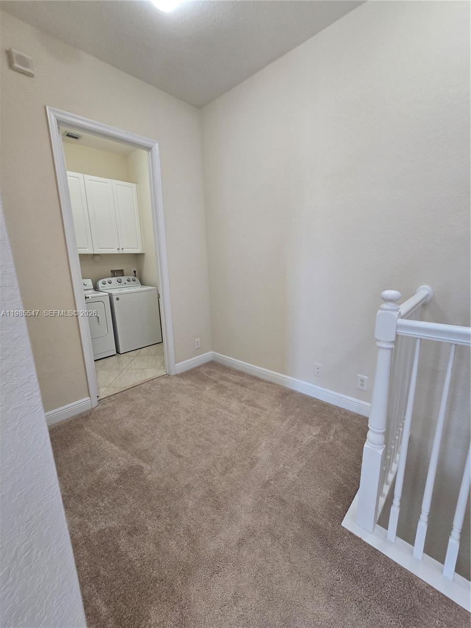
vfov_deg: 106.2
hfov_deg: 89.9
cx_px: 236
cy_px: 314
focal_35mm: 13
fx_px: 236
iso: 125
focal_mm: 2.2
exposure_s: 1/60
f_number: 2.2
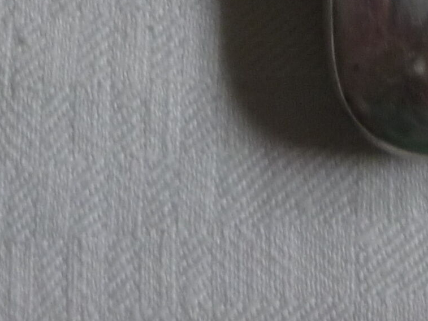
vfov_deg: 8.5
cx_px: 293
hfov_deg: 12.4
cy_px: -442
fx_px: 1966
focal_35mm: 159
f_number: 2.8
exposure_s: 1/30
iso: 160
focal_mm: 5.5
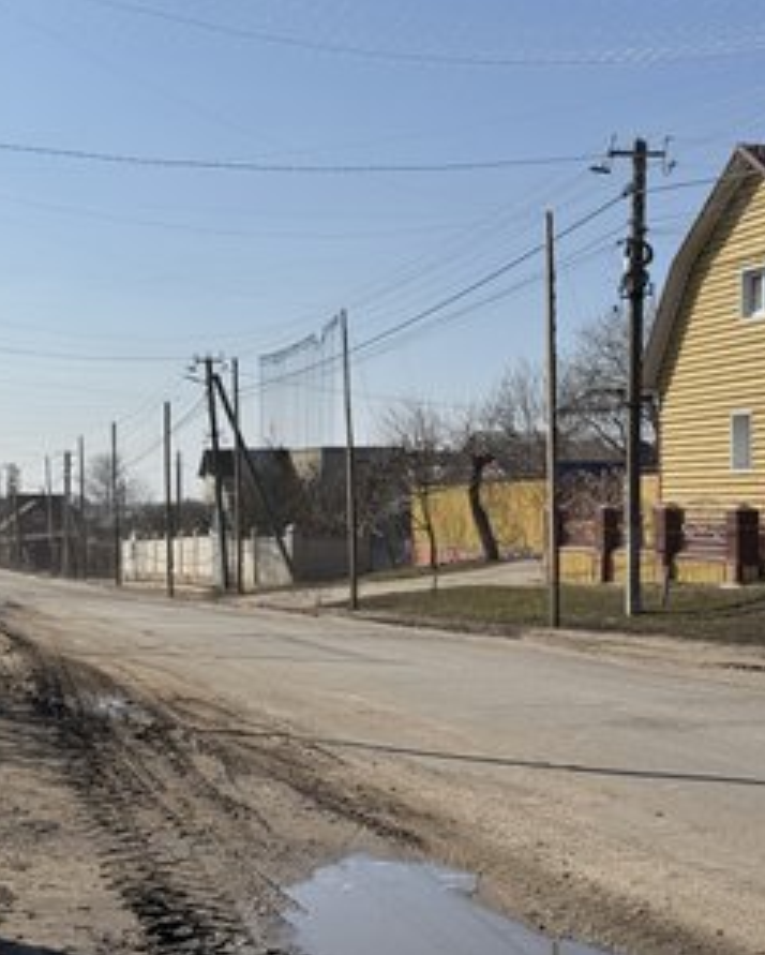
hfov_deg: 24.0
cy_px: 479
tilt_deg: +1.2
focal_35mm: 63
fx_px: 1781
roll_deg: +0.1
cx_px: 190
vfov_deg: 30.0
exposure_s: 1/7937
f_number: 1.78
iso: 64
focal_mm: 6.76
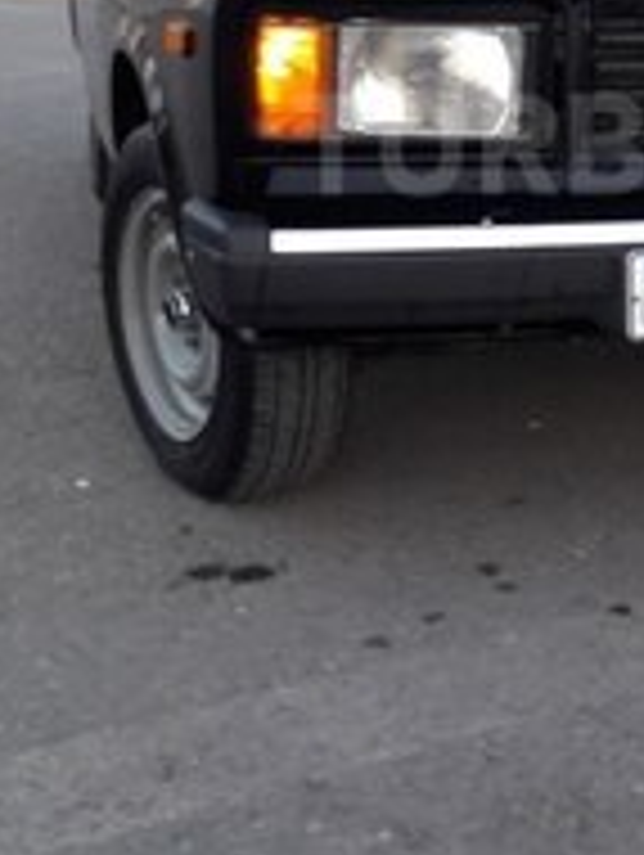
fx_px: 1807
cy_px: 144
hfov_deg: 19.6
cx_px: 639
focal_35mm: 73
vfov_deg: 26.1
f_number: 1.9
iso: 50
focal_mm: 3.7
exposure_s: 1/50
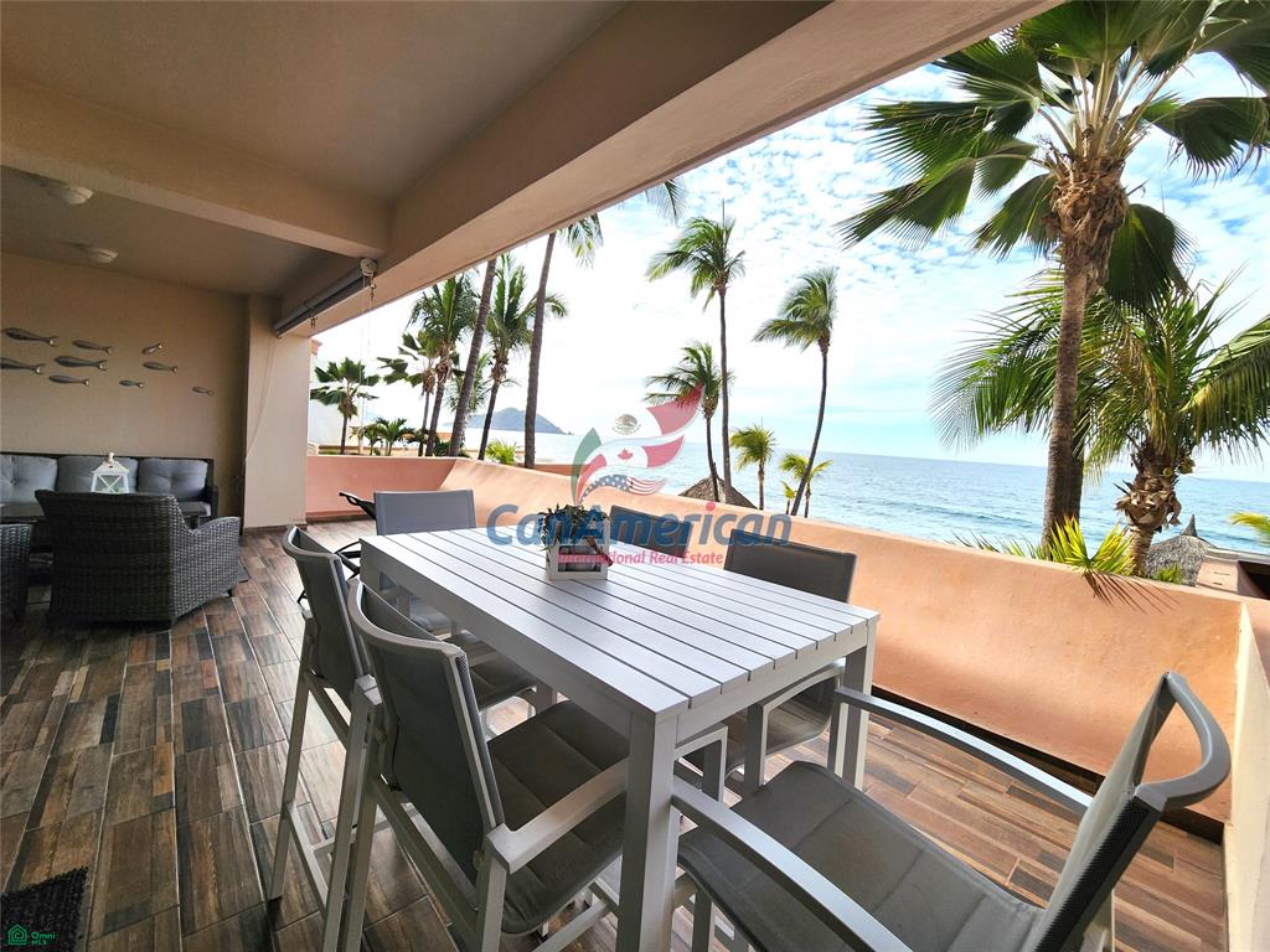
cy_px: 476
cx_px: 635
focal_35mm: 13
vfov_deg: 89.9
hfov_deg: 106.2
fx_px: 477
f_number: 2.2
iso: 50
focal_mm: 2.2
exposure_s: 1/1365
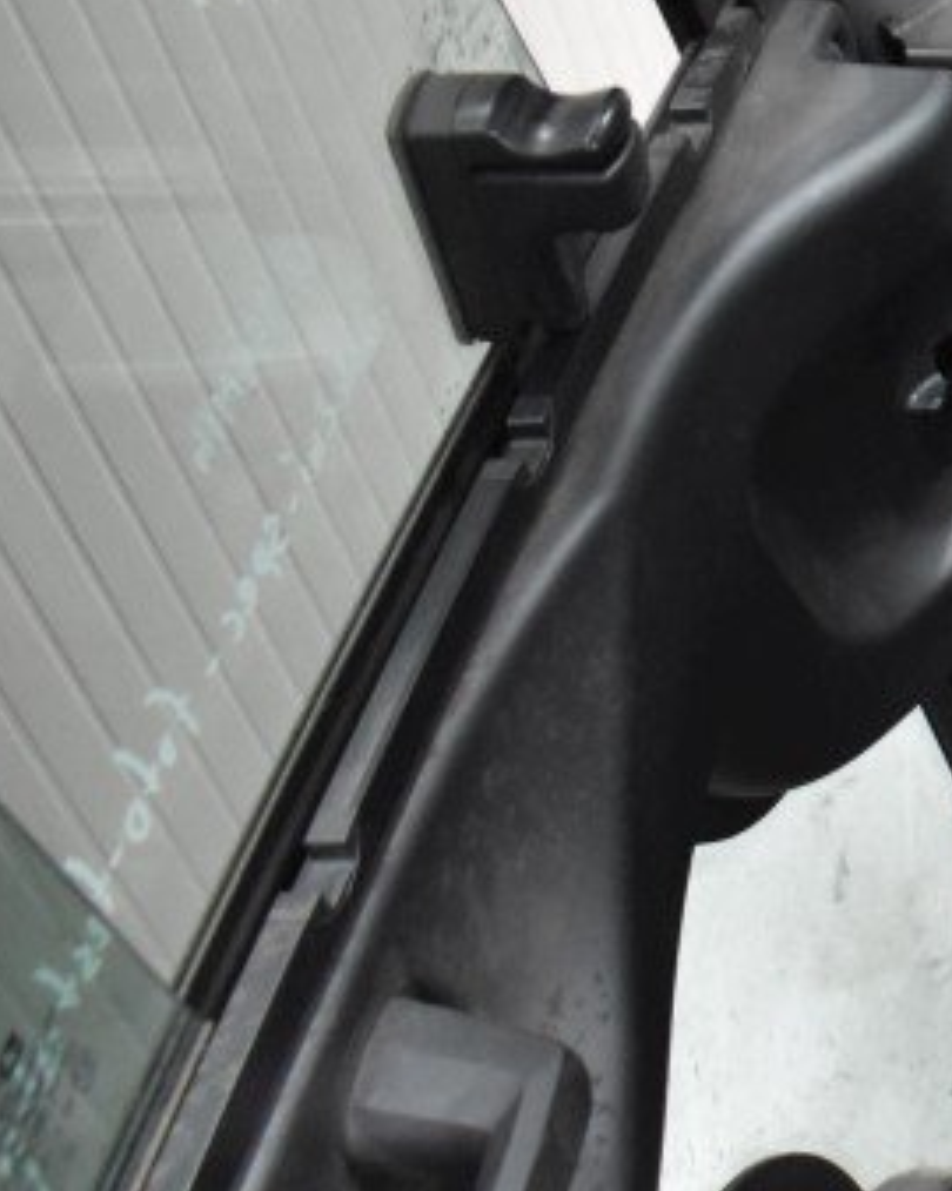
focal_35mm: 100
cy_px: 405
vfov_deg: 19.1
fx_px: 3525
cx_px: 2038
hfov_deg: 12.9
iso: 1600
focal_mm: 20
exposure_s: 1/10
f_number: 5
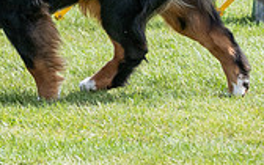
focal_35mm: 667
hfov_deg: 3.1
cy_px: -190
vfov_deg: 2.0
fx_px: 4799
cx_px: -105
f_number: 5.6
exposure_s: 1/1250
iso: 500
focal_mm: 144
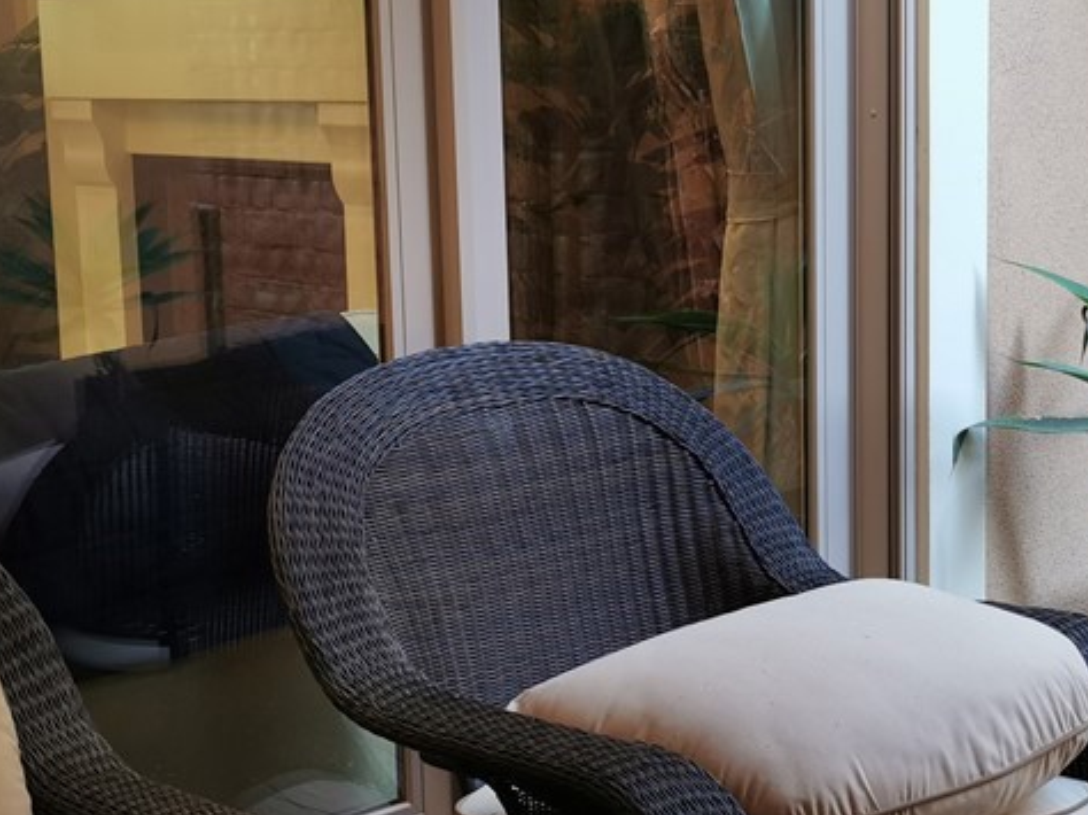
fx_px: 2105
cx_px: 572
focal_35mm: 67
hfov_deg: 29.0
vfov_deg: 21.9
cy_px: 457
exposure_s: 1/120
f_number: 1.6
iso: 160
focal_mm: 5.56
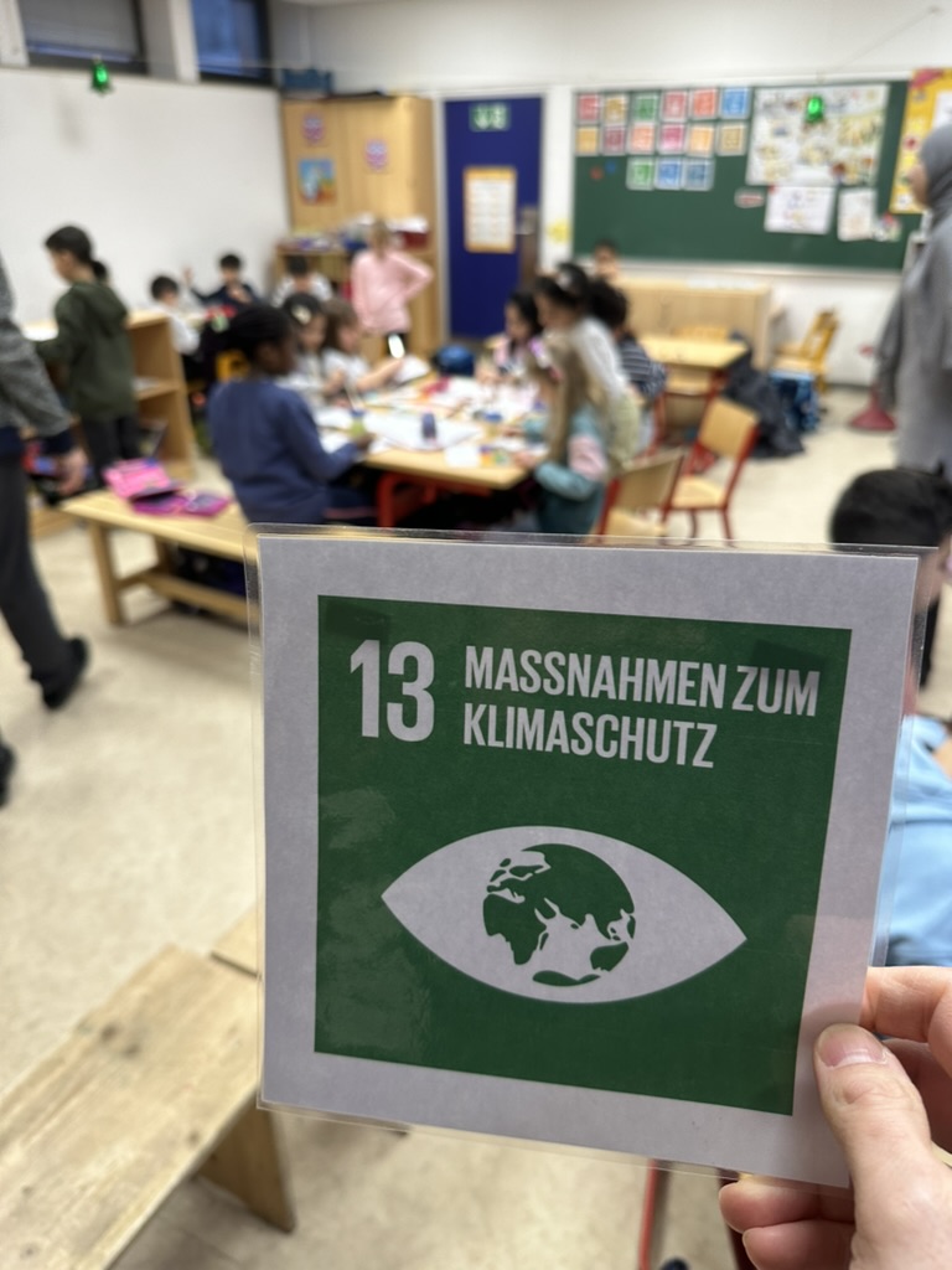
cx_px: 476
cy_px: 635
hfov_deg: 56.8
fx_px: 880
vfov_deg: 71.6
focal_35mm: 24
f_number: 1.78
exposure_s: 1/100
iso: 160
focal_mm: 6.86
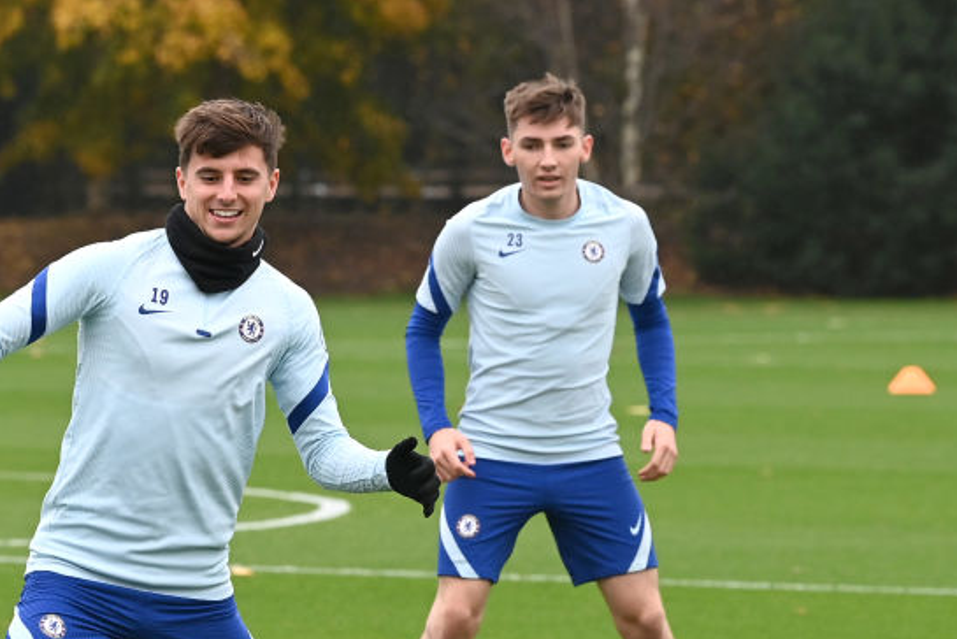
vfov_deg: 3.9
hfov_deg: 5.8
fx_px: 9495
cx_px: 68
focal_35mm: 357
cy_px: 528
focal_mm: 190
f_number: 7.1
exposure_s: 1/1000
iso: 1600
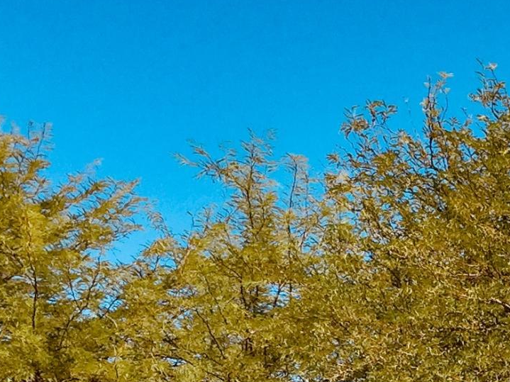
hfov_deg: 15.6
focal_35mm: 121
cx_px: 624
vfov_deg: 11.5
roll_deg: +0.3
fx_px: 1782
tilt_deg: +1.0
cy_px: 653
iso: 32
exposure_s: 1/1464
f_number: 2.2
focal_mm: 4.15
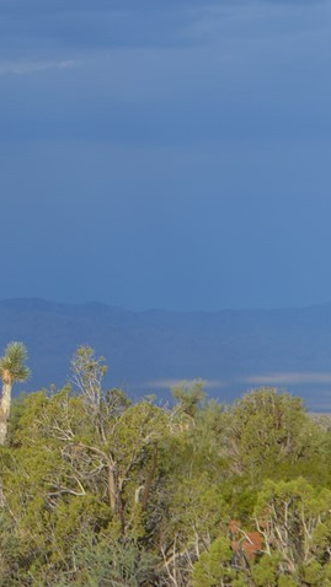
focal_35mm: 196
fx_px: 3060
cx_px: -46
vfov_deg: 11.0
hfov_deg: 6.2
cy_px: 388
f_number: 8
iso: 180
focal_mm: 55
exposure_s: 1/250
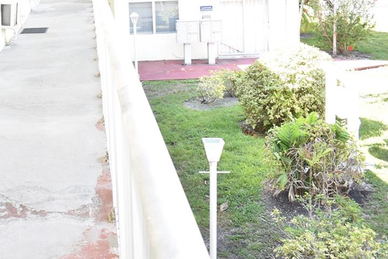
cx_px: -26
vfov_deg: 21.7
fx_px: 647
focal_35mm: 60
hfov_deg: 30.3
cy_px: -5
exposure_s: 1/125
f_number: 3.5
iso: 320
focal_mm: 18
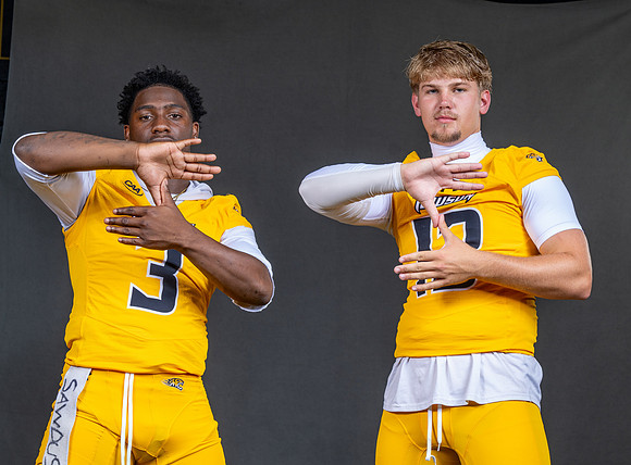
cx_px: 388
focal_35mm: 86
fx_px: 1555
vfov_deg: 17.0
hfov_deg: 22.9
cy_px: 262
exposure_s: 1/200
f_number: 6.3
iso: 100
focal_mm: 57
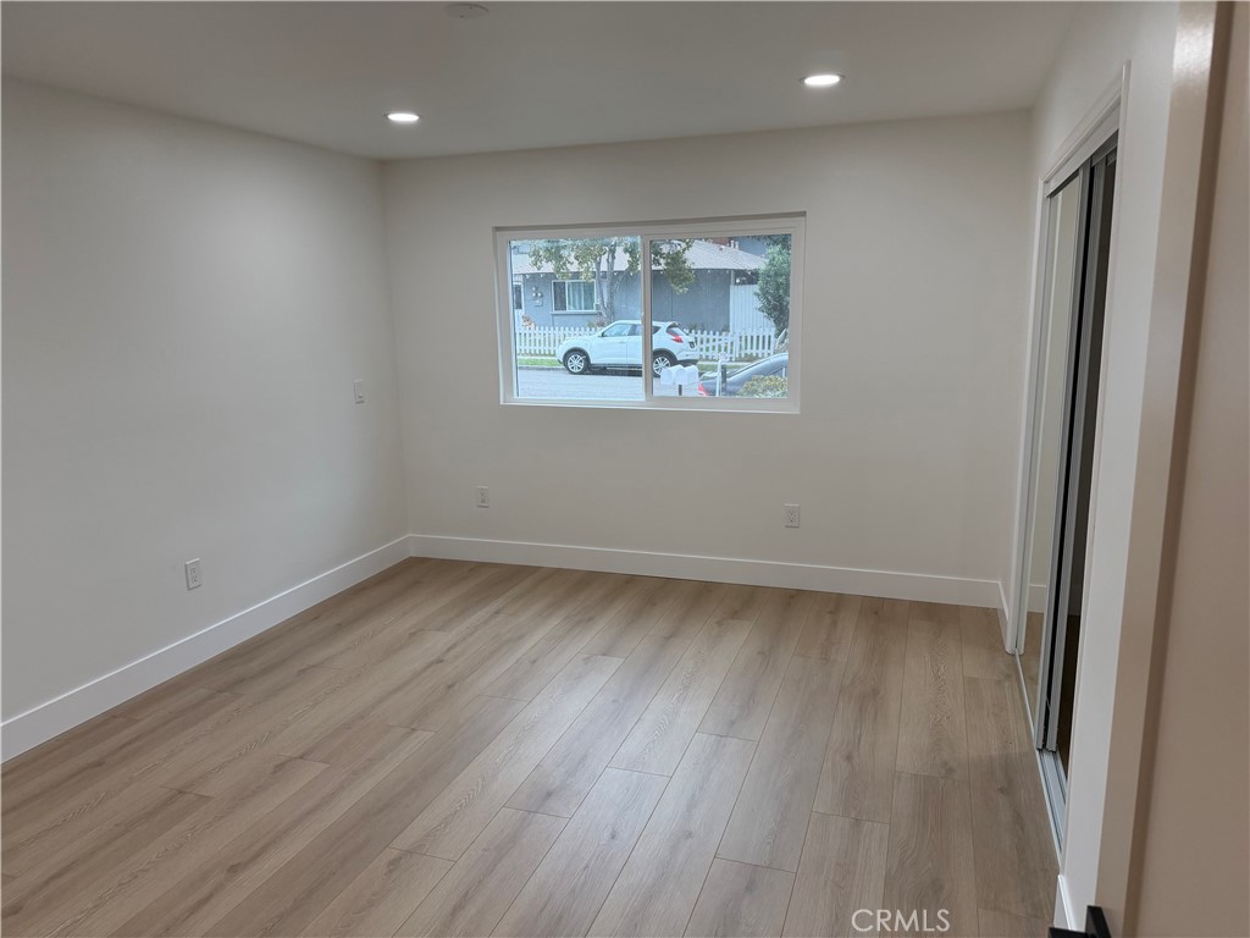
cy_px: 469
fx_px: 867
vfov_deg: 56.8
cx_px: 625
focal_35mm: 24
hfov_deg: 71.6
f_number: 1.78
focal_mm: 6.76
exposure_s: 1/167
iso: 160
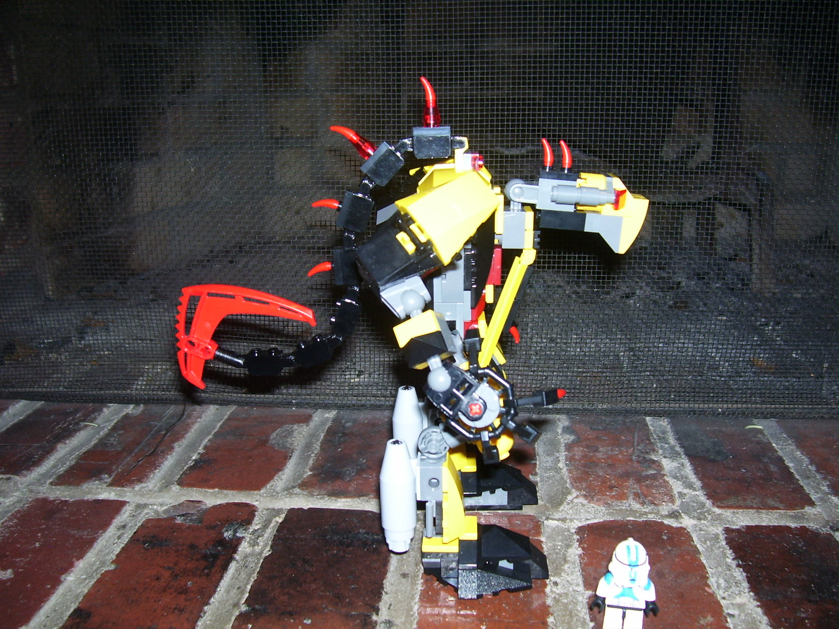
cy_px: 314
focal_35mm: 34
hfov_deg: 54.0
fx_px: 824
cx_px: 420
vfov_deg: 41.8
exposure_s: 1/60
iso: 80
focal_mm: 5.6
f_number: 2.7
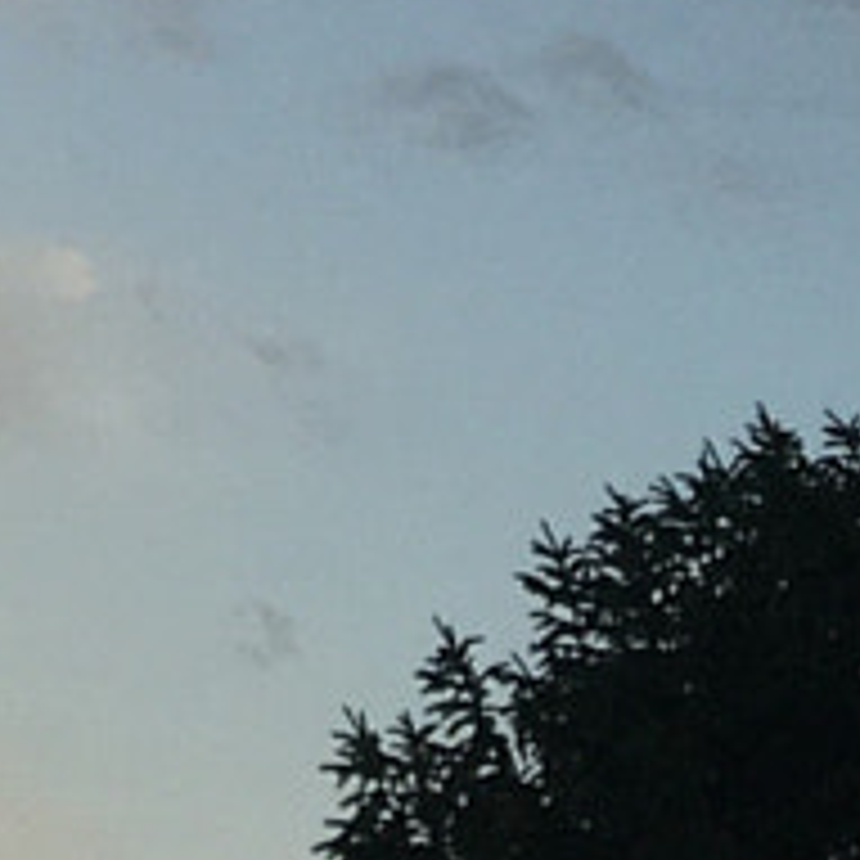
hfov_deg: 7.6
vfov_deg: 7.2
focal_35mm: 215
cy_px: -1761
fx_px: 6043
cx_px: -1189
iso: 25
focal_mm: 4.15
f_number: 2.2
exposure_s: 1/158
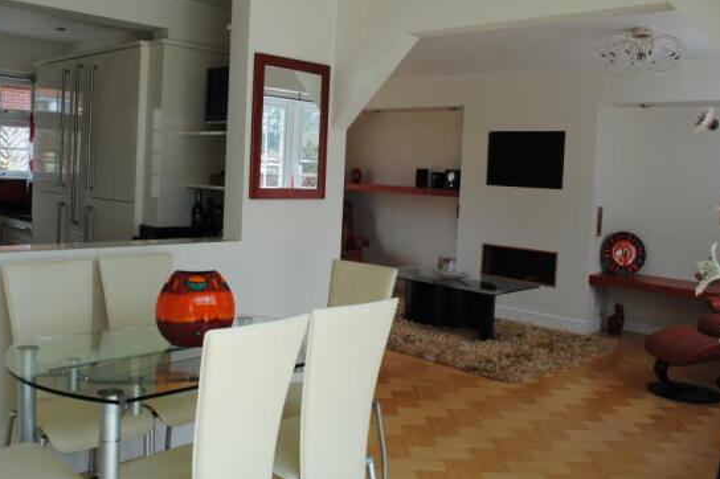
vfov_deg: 36.7
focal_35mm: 36
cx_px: 313
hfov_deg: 53.0
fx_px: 720
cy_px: 200
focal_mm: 20
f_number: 5.6
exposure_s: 1/125
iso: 160
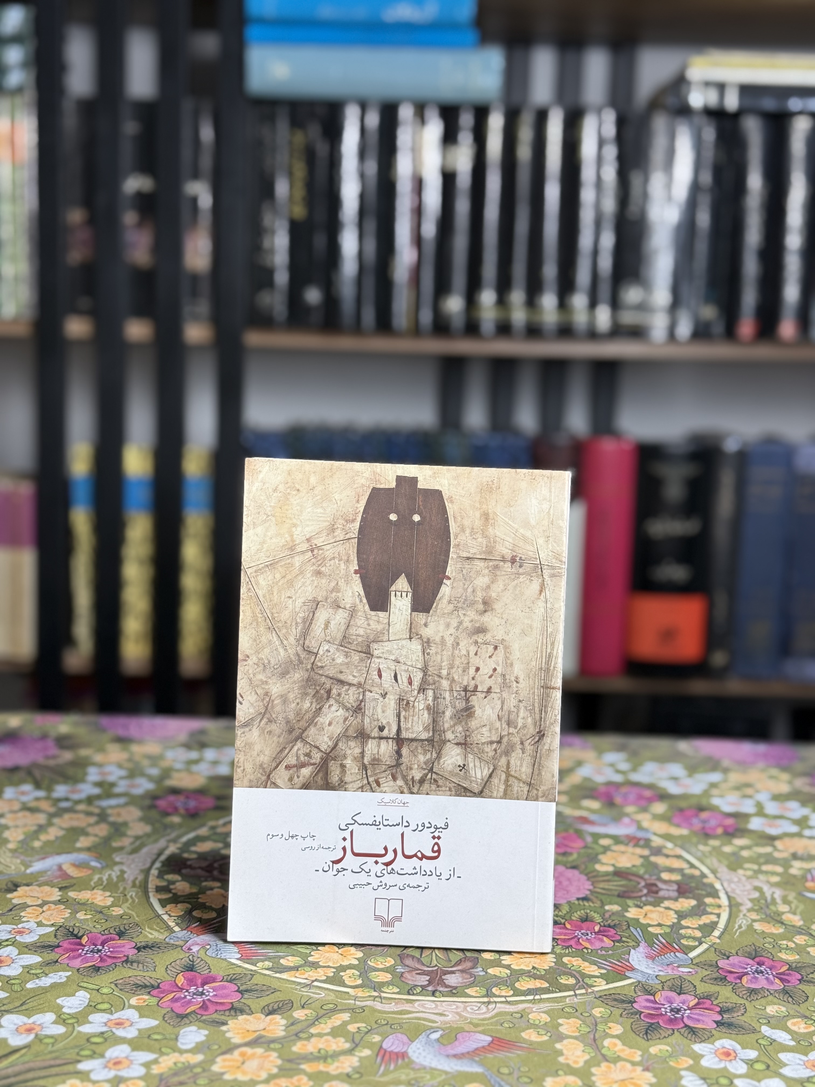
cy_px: 544
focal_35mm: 48
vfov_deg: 39.7
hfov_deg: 30.3
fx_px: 1507
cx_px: 408
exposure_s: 1/100
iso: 80
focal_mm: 6.76
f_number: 1.78
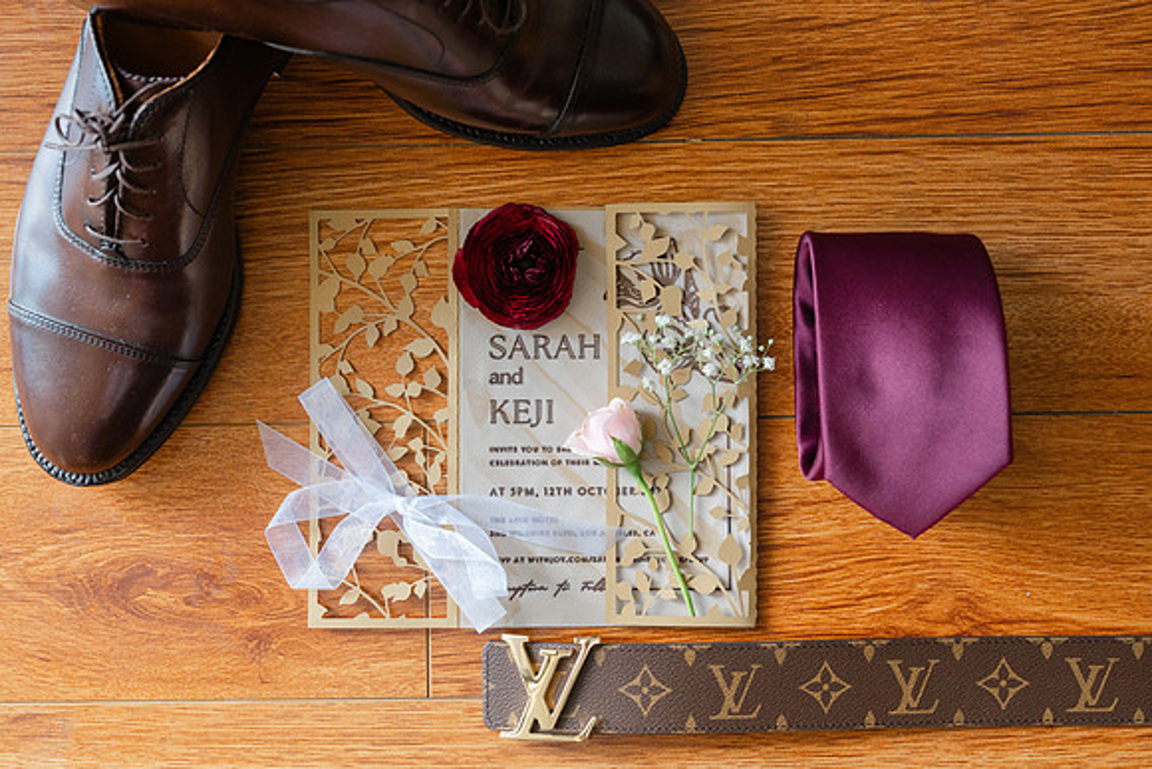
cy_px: 384
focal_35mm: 50
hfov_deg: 39.6
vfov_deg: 27.0
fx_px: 1600
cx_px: 576
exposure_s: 1/100
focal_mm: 50
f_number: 5.6
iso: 800
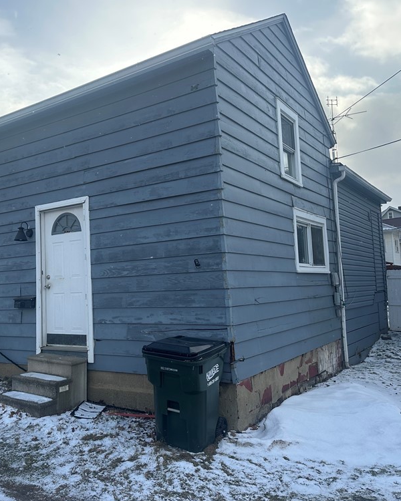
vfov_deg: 55.7
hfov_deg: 45.4
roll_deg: +2.6
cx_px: 147
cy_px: 246
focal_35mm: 32
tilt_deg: +6.8
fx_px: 475
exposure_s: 1/2203
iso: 80
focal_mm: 6.86
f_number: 1.78
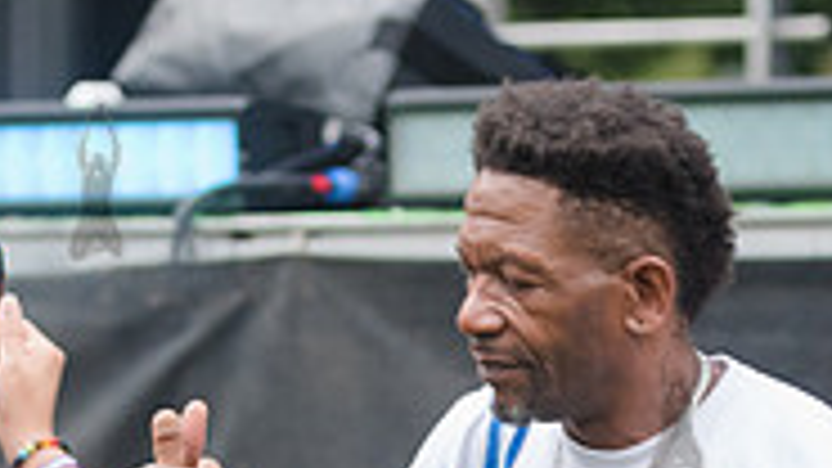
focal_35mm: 606
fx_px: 13367
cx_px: 57
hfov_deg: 3.6
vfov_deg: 2.0
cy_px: 676
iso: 1000
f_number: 4.5
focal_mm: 145
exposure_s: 1/400
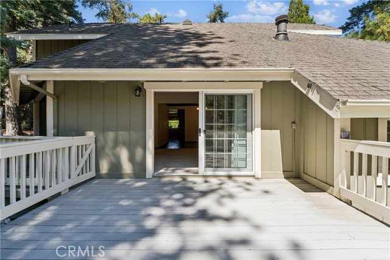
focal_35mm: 16
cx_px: 195
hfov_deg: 95.4
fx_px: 178
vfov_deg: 72.3
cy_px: 130
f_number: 13
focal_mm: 16.4
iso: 100
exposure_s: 1/50
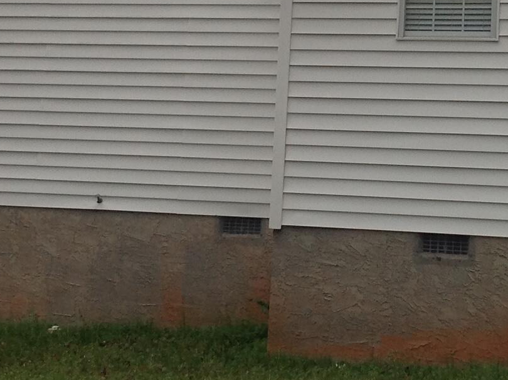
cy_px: 26
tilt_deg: +5.3
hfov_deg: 17.4
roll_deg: -2.0
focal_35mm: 112
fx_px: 1641
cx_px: 412
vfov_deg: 13.1
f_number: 2.4
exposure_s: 1/263
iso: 50
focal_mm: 4.28
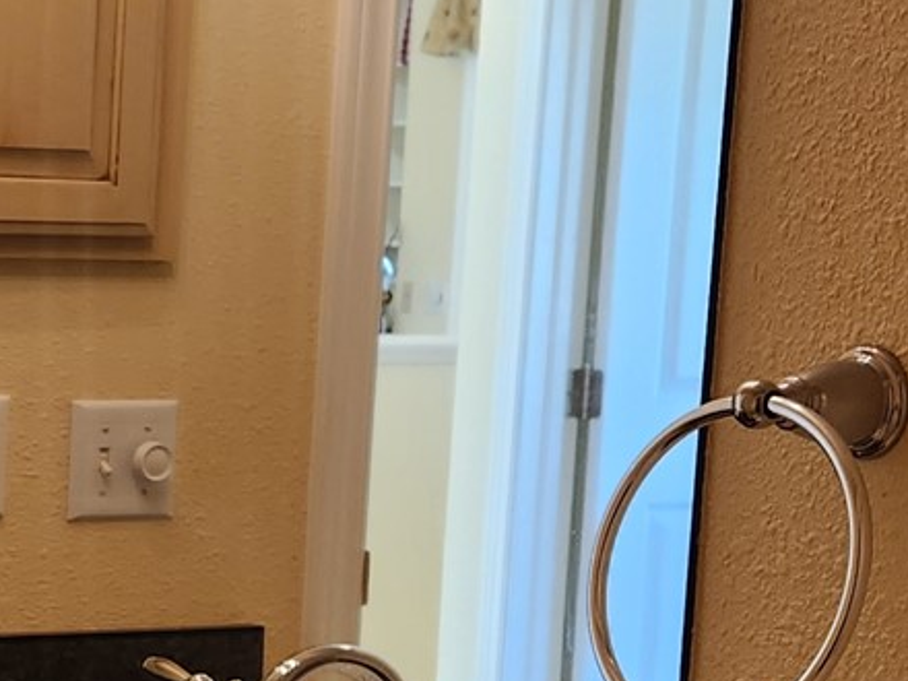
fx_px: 2807
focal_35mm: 107
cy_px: 677
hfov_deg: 17.4
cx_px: -237
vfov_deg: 13.6
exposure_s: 1/120
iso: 125
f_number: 1.8
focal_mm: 5.4
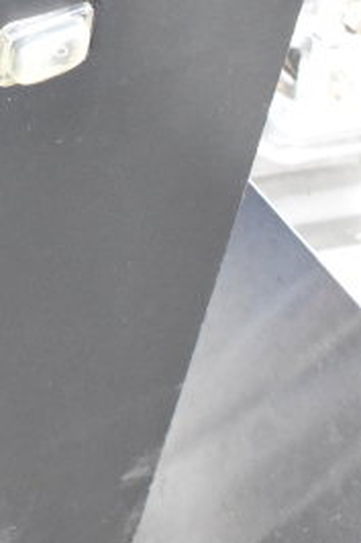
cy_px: 3
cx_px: -259
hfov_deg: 8.8
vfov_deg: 13.5
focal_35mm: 150
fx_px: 2255
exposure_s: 1/320
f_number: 9
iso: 6400
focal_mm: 29
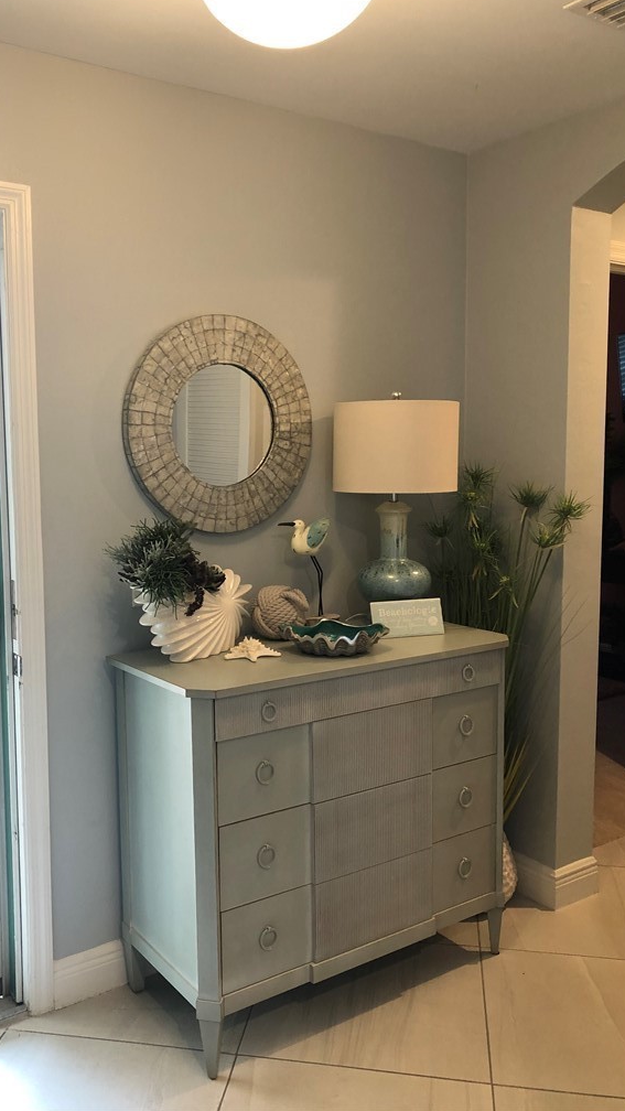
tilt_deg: -5.4
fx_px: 913
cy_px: 548
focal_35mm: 31
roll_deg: +1.7
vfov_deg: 62.6
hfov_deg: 37.6
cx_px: 252
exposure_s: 1/15
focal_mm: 3.99
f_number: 1.8
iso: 40
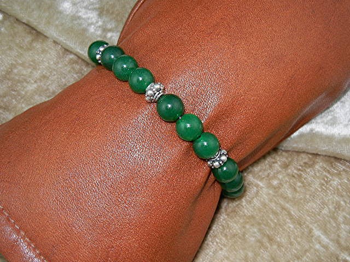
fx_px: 597
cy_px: 131
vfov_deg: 24.8
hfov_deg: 32.7
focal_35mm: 59
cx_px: 175
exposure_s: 1/30
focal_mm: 10.6
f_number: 4
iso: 274
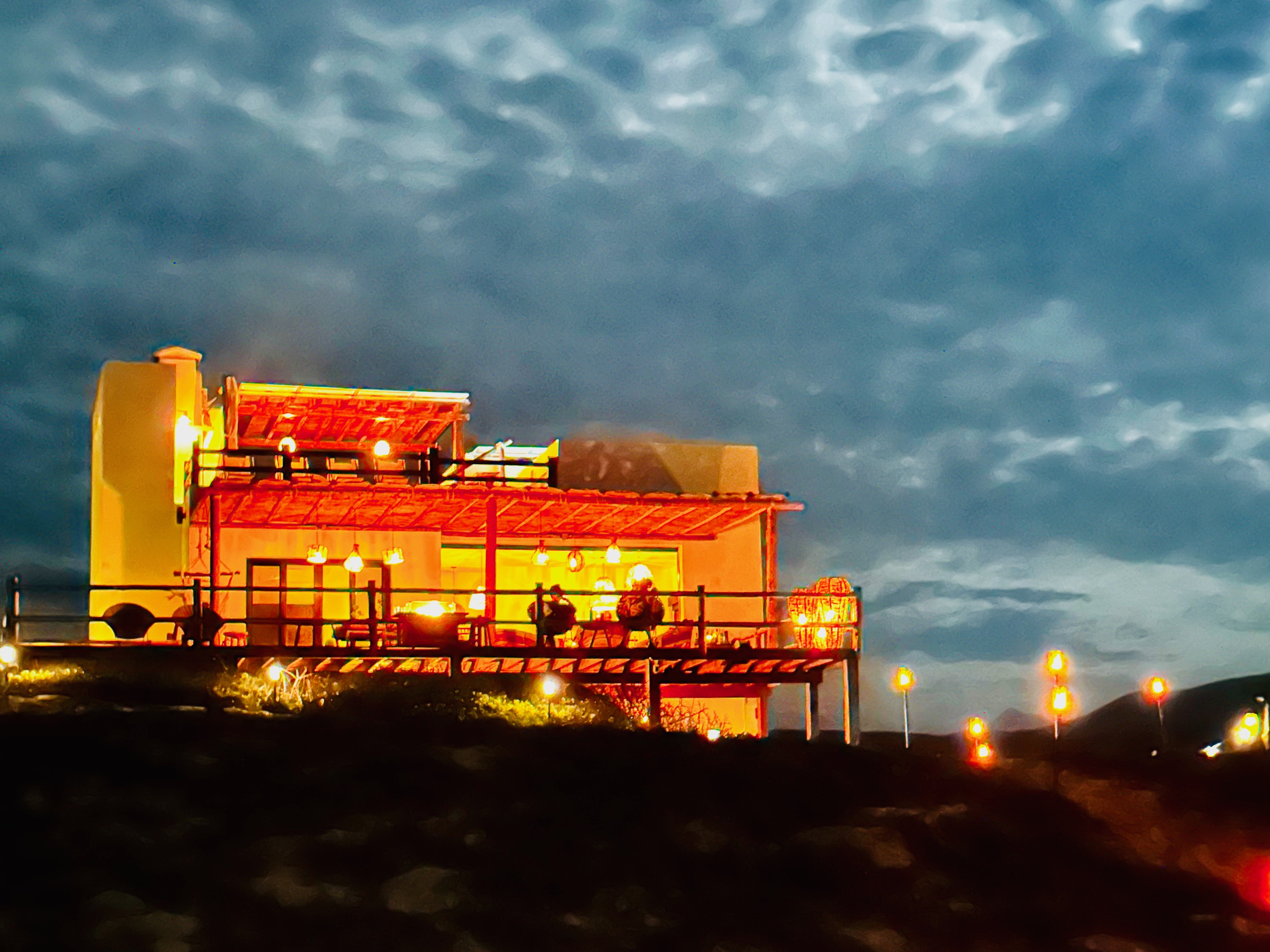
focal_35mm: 48
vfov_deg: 30.3
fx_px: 1761
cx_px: 635
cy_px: 476
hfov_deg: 39.7
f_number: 1.78
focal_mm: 6.86
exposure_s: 1/5
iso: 3200
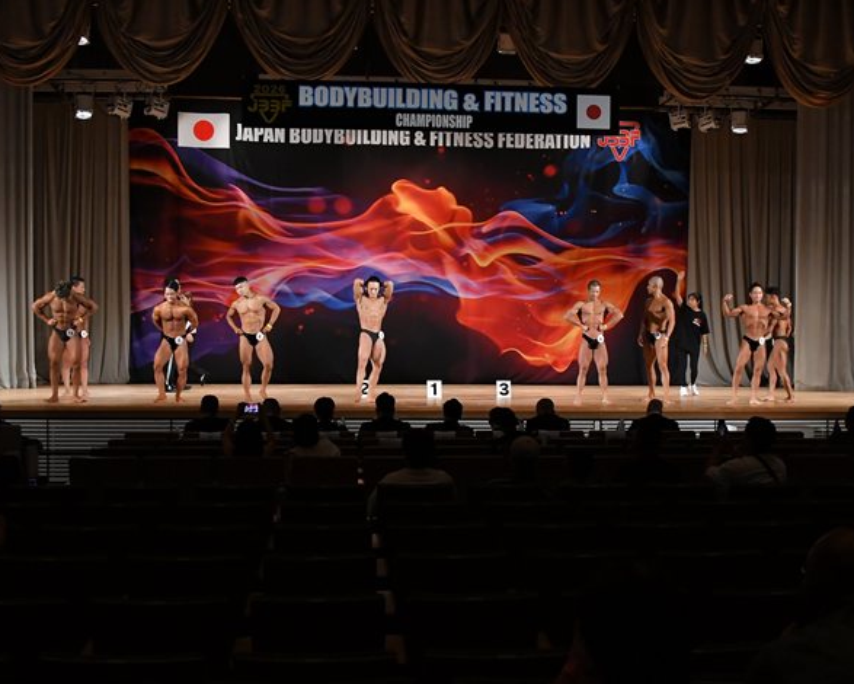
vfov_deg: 29.1
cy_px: 364
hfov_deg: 35.9
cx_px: 508
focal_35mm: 52
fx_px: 1315
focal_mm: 28
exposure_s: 1/400
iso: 3200
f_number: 5.6
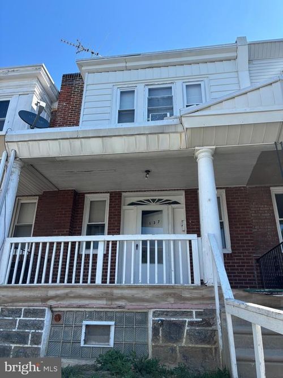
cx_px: 142
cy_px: 189
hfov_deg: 53.0
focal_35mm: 26
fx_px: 284
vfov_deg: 67.3
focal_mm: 5.96
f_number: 1.6
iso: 50
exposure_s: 1/1328
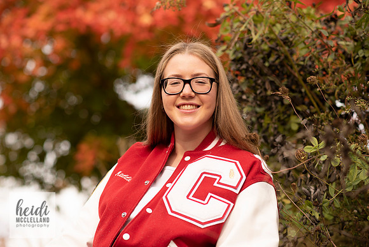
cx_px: 184
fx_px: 871
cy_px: 124
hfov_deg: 23.9
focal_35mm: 85
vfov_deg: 16.1
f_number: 2.5
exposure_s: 1/800
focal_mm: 85
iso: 100
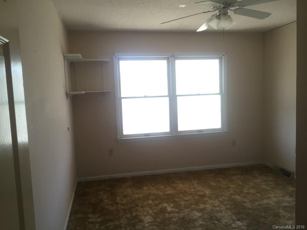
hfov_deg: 61.7
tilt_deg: -5.4
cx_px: 154
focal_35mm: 29
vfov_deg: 48.2
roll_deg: +1.8
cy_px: 115
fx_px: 257
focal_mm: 4.15
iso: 64
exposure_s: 1/30
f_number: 2.2
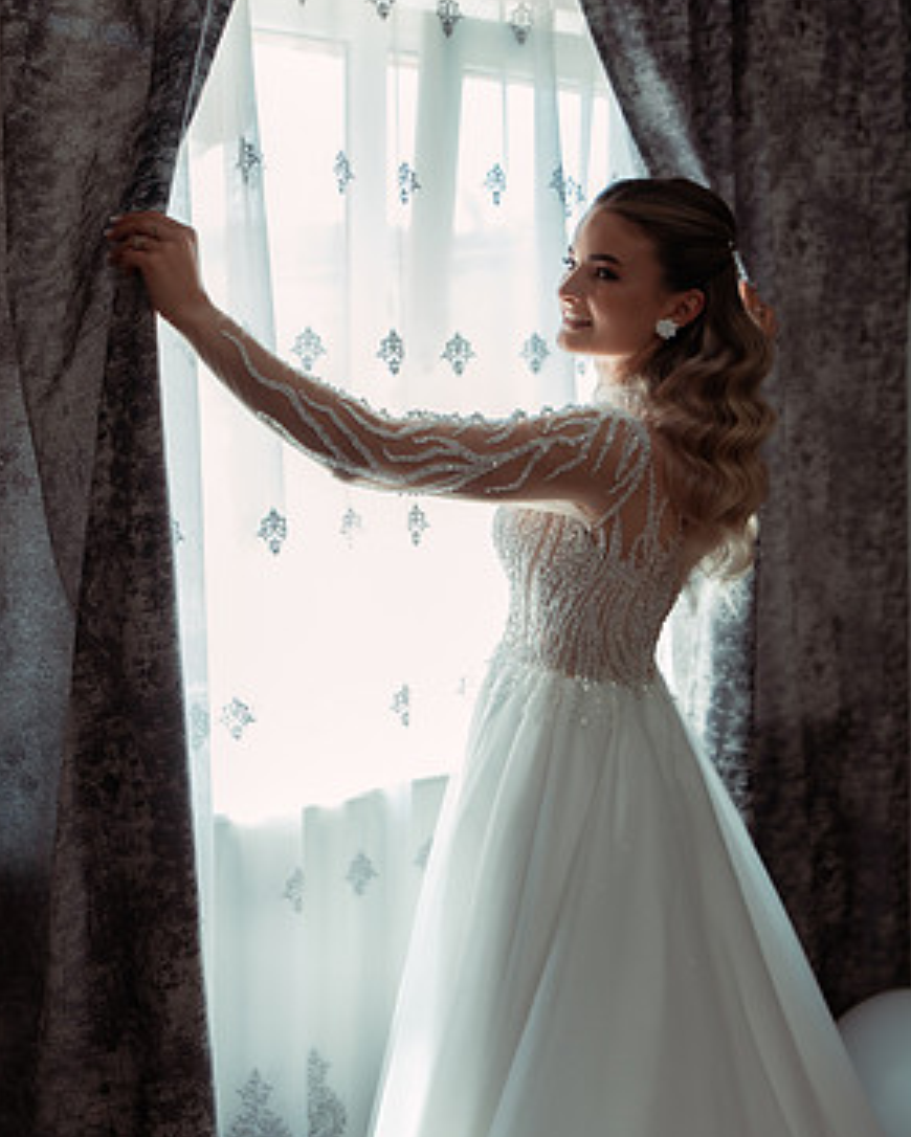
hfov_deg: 42.3
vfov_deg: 51.2
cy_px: 455
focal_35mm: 35
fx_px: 1179
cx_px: 452
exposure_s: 1/160
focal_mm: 30
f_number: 3.2
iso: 320
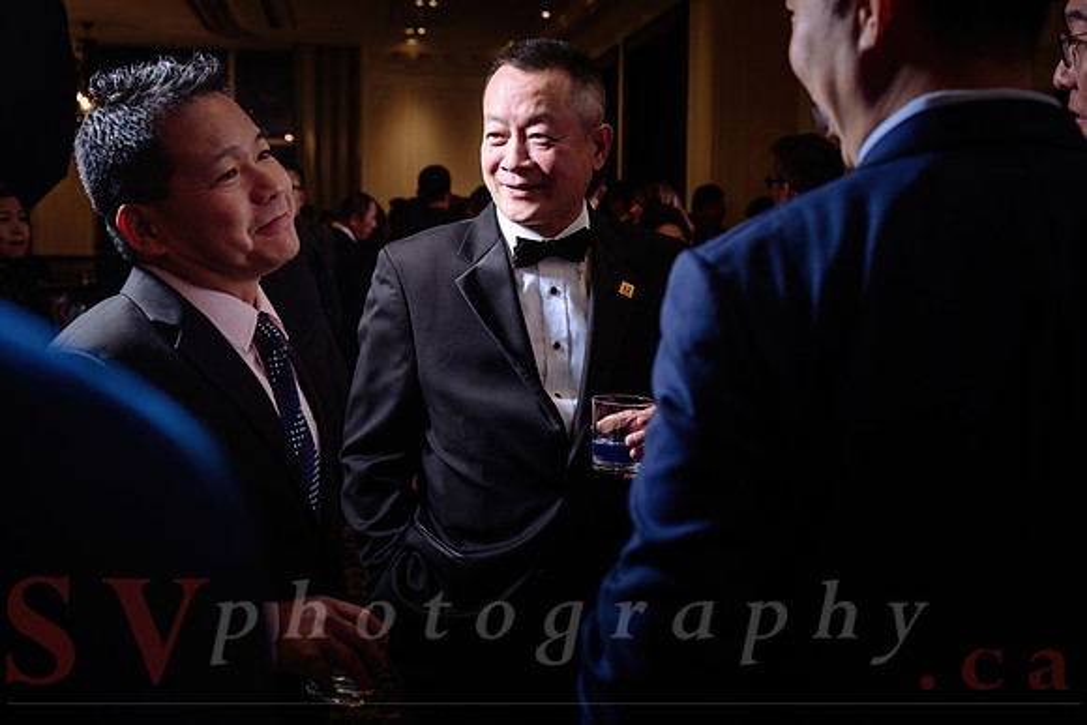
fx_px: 1419
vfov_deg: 28.7
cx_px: 544
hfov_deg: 41.9
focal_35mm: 47
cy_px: 362
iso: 500
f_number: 5
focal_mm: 47
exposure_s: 1/125
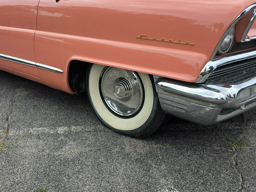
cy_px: 84
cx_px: 112
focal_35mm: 38
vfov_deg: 37.7
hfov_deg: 48.9
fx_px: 281
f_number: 1.7
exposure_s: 1/2929
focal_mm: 6.3
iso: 80
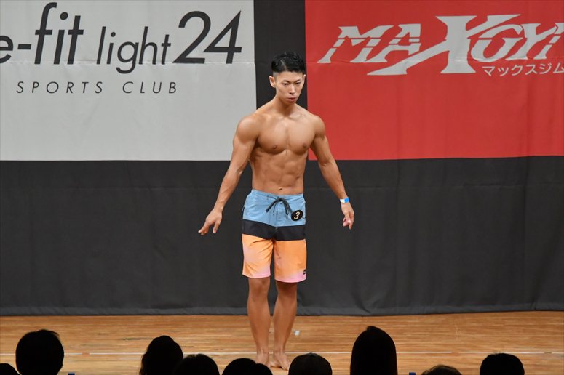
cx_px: 282
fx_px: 4228
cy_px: 188
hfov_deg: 7.6
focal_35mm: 270
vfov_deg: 5.1
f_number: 5.6
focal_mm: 180
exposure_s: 1/400
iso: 6400
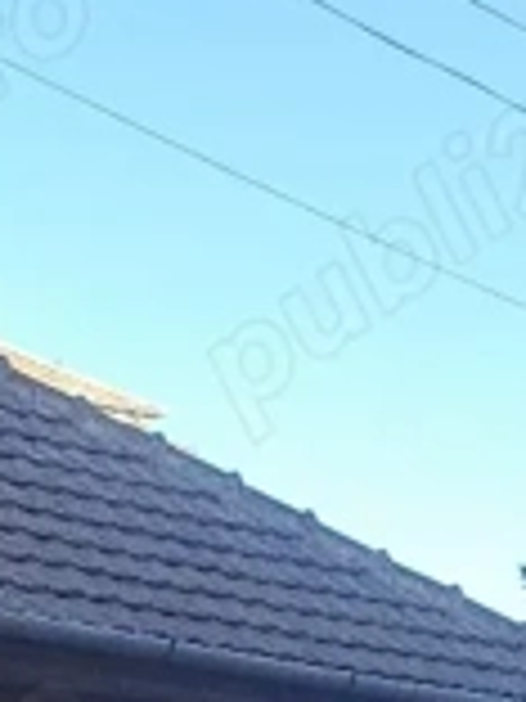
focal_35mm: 128
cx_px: 674
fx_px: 2593
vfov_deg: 12.2
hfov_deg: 11.3
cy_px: 1701
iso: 32
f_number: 1.8
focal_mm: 4.65
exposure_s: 1/370
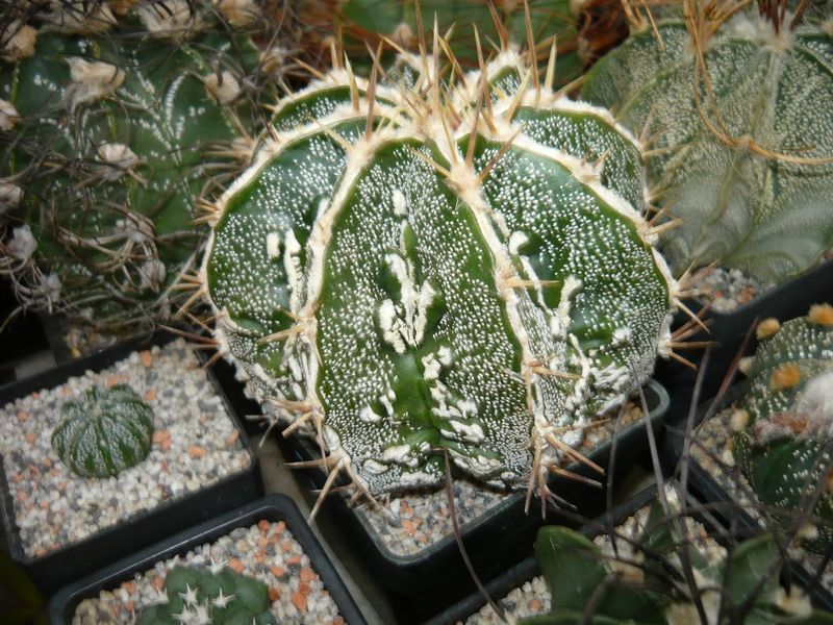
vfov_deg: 42.9
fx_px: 794
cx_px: 416
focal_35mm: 33
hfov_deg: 55.4
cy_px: 312
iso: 100
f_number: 2.8
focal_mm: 5.5
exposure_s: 1/30
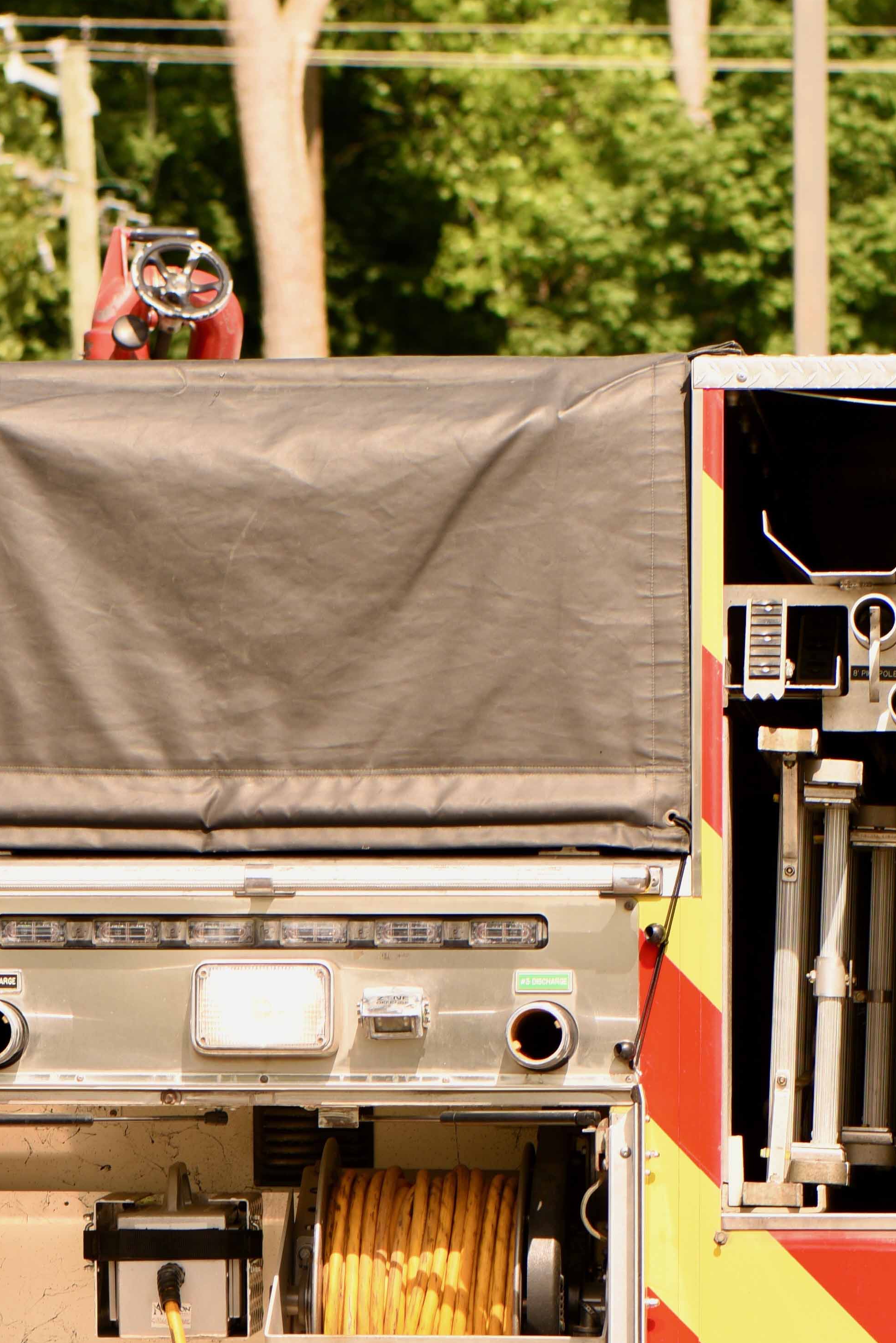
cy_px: 959
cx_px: 259
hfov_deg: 5.2
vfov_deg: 7.8
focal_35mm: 264
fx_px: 9846
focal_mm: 105
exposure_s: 1/125
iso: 64
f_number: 6.3
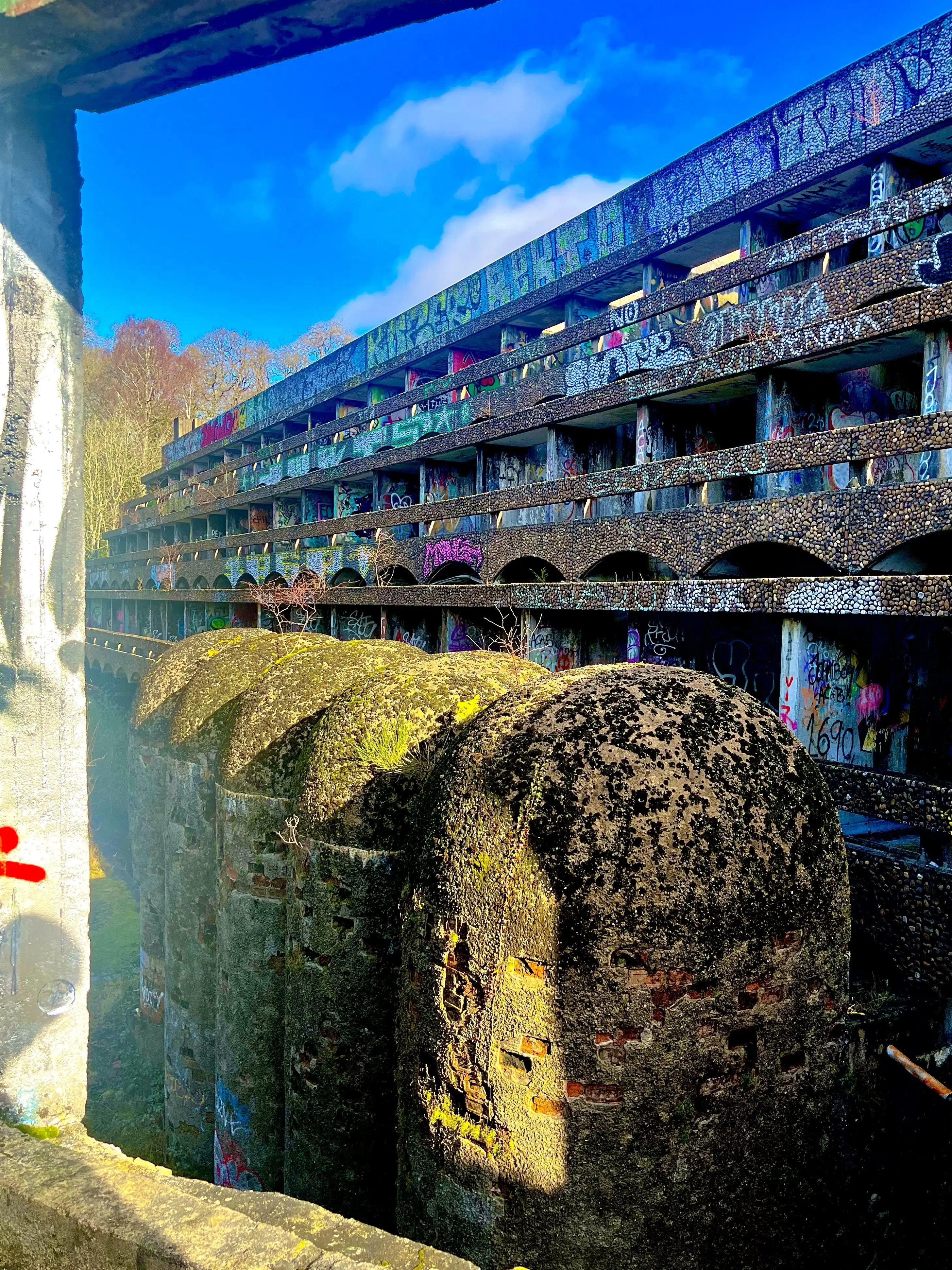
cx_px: 489
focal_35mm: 27
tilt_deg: -5.2
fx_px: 990
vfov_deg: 65.3
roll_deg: +0.0
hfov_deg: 51.3
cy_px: 657
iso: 50
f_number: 1.6
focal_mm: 5.1
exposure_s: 1/742
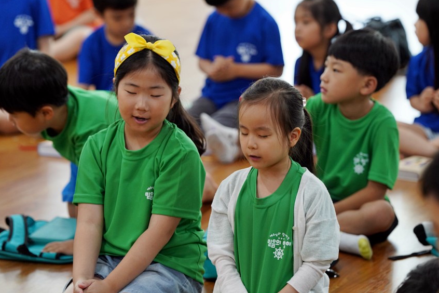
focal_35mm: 167
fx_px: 2036
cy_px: 142
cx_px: 232
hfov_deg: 12.3
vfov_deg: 8.2
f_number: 4
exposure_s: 1/160
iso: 1600
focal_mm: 157
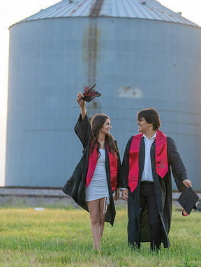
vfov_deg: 15.4
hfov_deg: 11.6
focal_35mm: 128
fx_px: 989
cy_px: 134
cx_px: 139
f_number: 2.8
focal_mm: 88
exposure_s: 1/1000
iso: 640
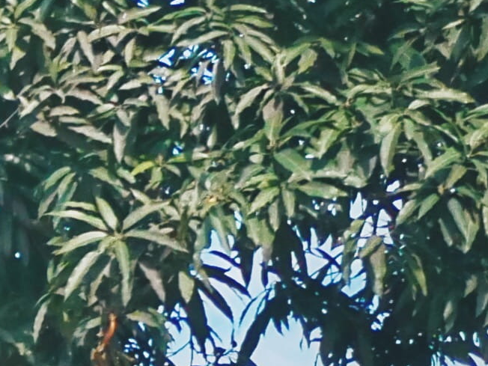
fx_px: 2960
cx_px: -957
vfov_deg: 6.9
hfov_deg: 8.1
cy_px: 668
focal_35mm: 210
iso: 640
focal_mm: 15
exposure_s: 1/16000
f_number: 1.7
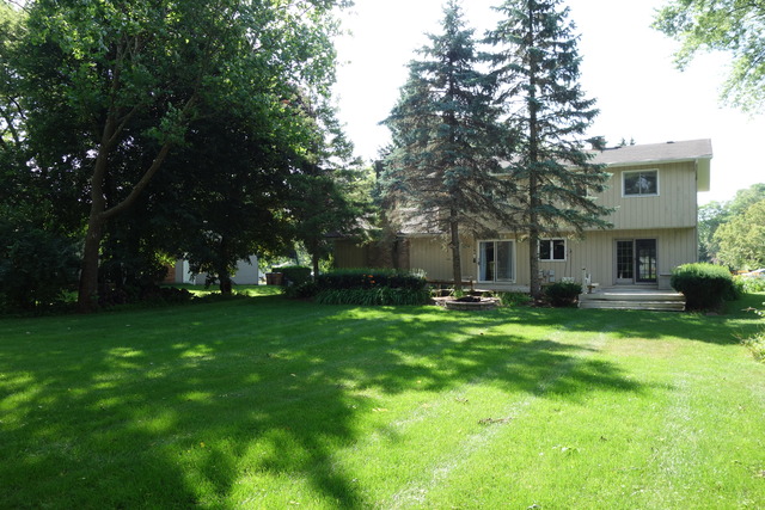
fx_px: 595
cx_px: 382
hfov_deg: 65.5
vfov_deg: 46.4
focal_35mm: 28
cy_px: 255
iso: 125
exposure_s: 1/100
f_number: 5.6
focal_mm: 10.4
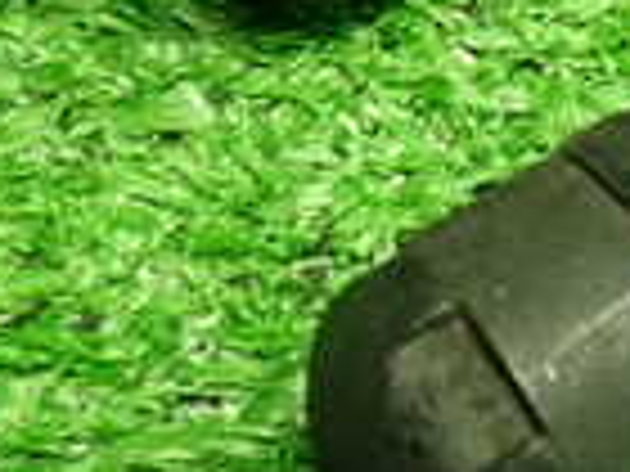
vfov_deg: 9.5
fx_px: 2803
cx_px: 675
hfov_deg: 12.6
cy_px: -40
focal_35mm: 154
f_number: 2.5
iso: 500
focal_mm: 6.37
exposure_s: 1/40
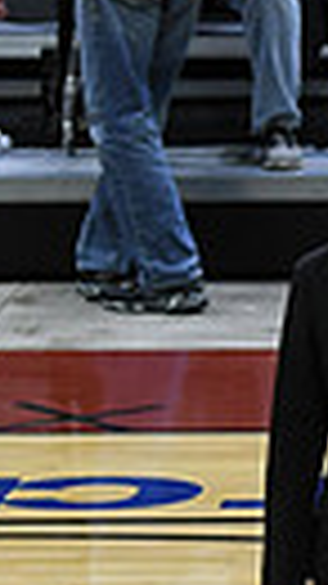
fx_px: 9955
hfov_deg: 1.9
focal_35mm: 643
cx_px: 1204
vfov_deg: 3.4
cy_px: 479
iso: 2500
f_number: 4
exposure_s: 1/250
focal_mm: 92
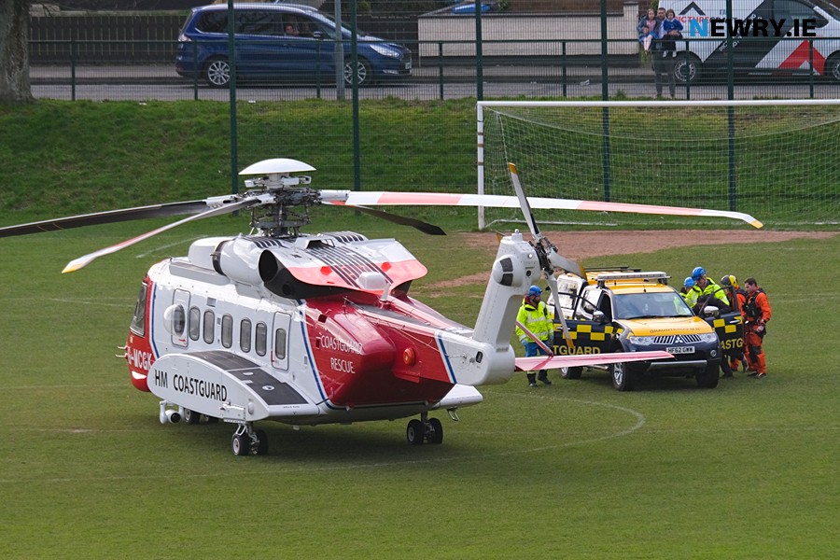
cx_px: 420
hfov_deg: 3.4
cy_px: 280
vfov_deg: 2.3
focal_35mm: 600
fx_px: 13999
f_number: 5.6
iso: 800
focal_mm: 400
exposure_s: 1/340
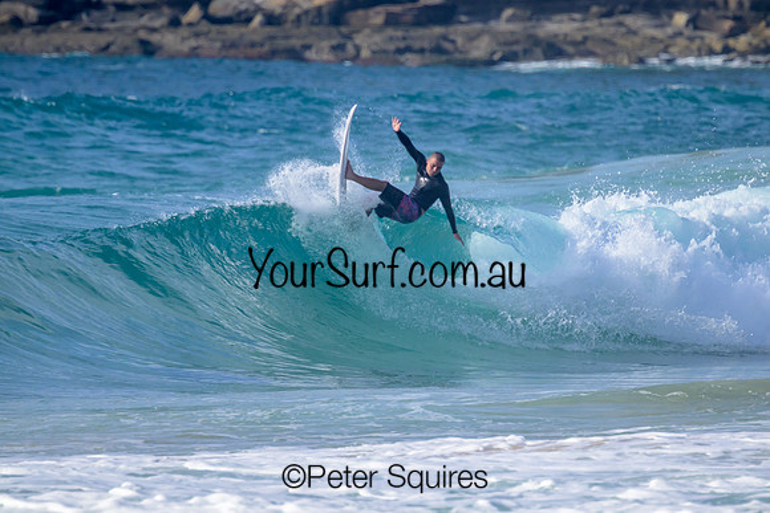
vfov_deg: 1.7
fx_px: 17551
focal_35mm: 820
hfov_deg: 2.5
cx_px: 385
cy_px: 256
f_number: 11
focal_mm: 800
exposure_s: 1/2000
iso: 1100
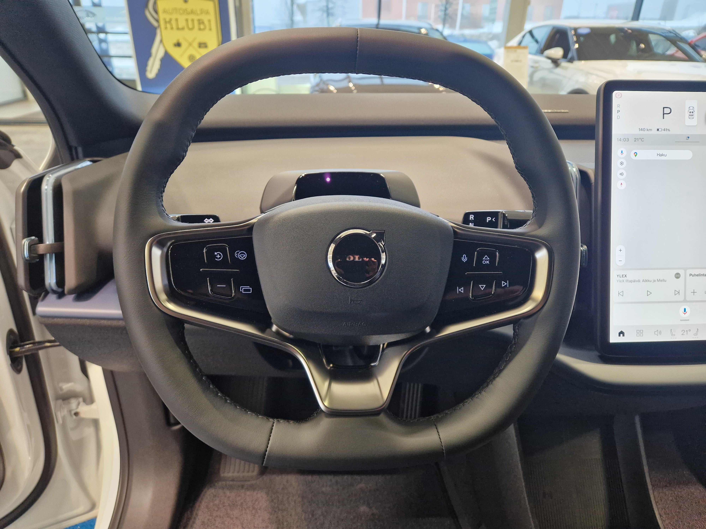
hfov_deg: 73.9
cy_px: 264
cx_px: 353
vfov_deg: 58.9
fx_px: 469
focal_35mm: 23
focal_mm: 5.4
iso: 320
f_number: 1.8
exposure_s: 1/120
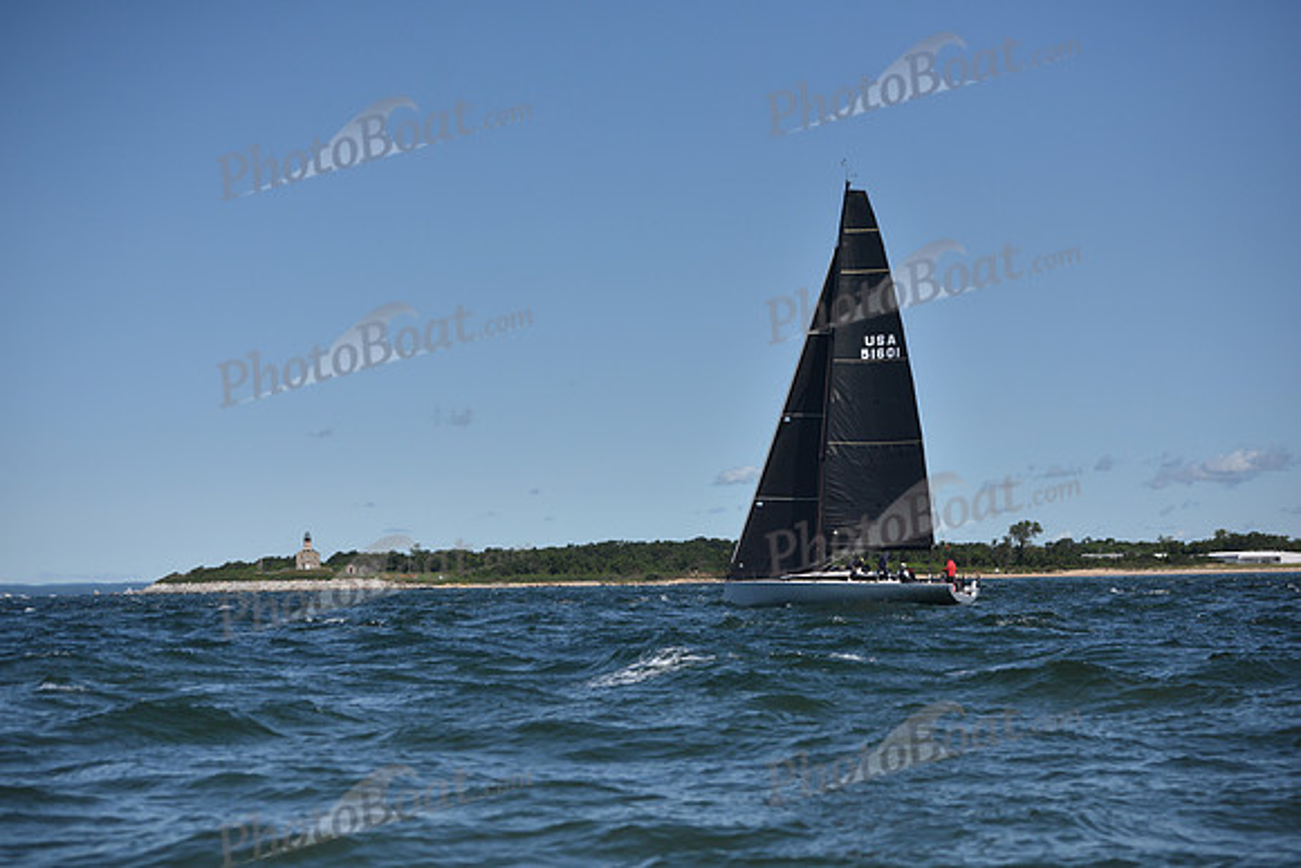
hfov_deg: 28.8
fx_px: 2530
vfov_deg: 19.5
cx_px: 650
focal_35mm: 70
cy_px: 434
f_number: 3.5
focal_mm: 70
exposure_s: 1/8000
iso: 250
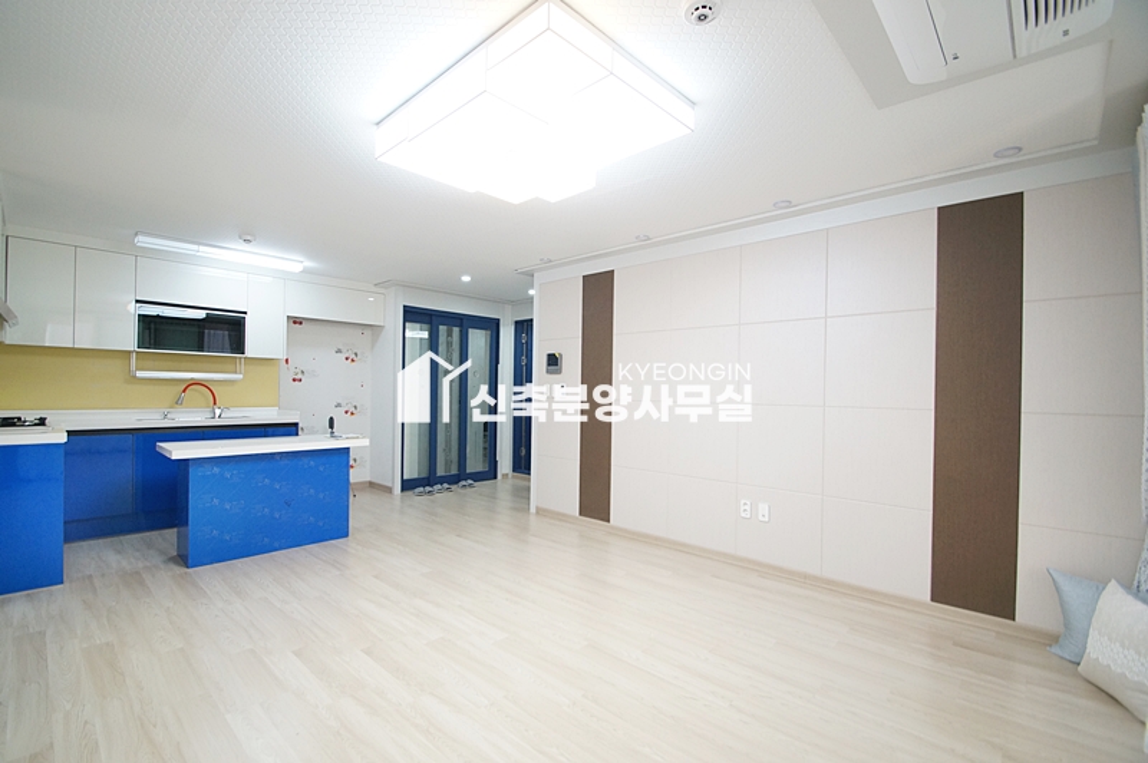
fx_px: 478
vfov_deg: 77.2
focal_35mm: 15
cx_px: 574
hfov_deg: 100.4
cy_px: 382
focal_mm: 10
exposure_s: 1/125
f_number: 4
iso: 800
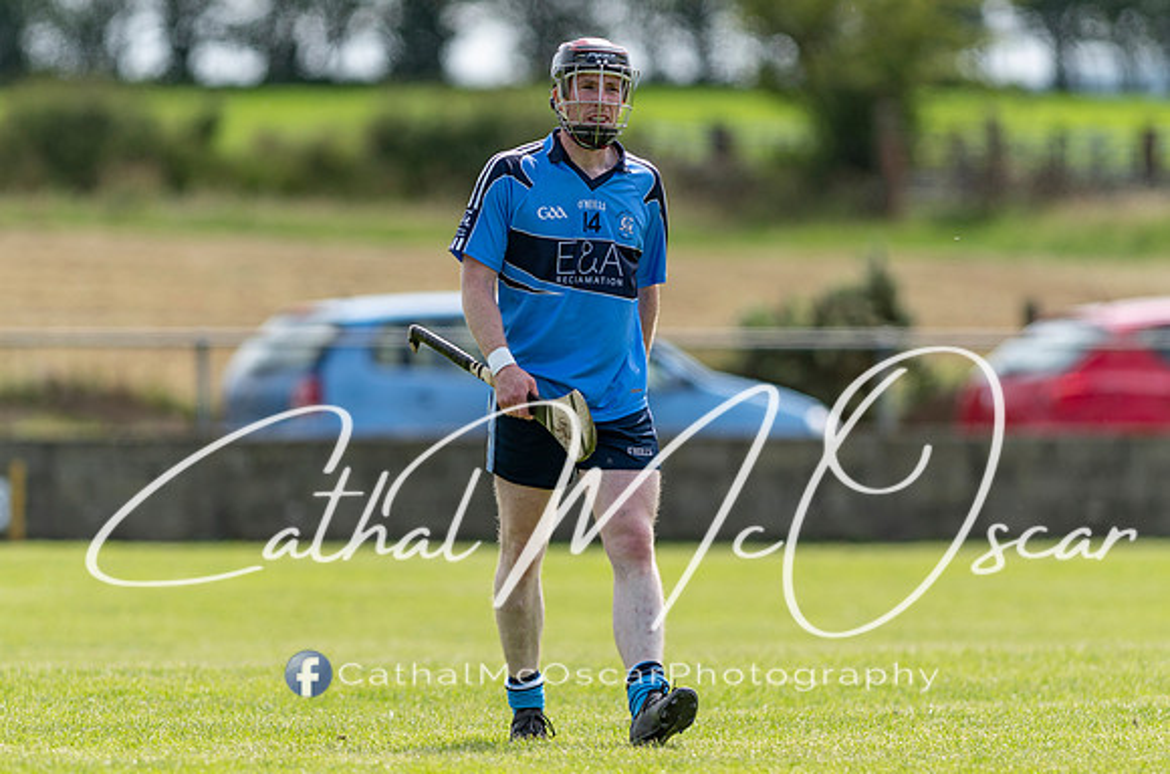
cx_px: 590
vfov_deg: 2.8
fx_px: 15708
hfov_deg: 4.3
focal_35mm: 484
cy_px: 381
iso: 110
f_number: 2.8
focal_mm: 300
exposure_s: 1/1600
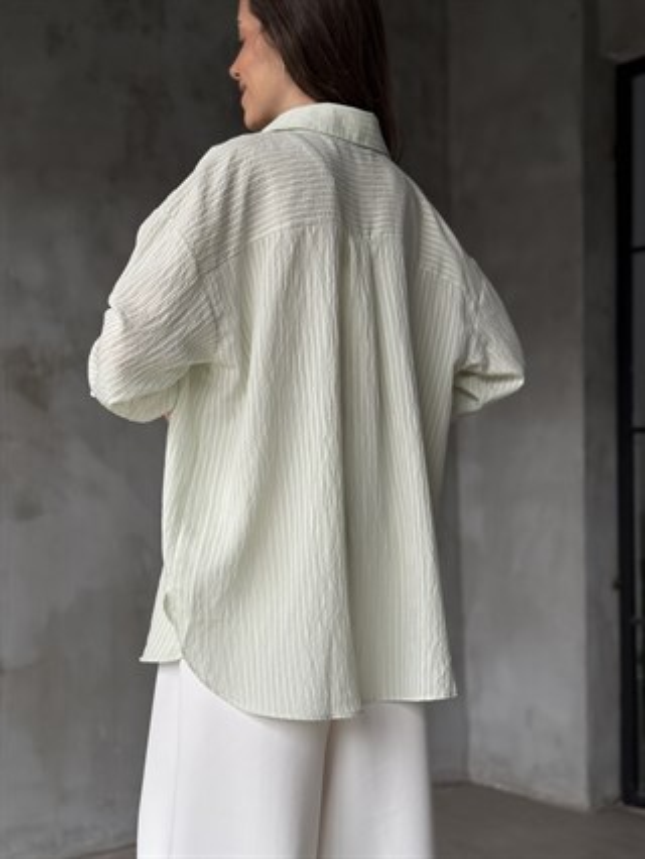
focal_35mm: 48
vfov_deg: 39.6
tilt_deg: +2.8
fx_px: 1191
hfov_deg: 30.3
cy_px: 430
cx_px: 322
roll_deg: -0.4
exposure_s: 1/60
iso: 100
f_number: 1.78
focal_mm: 6.76
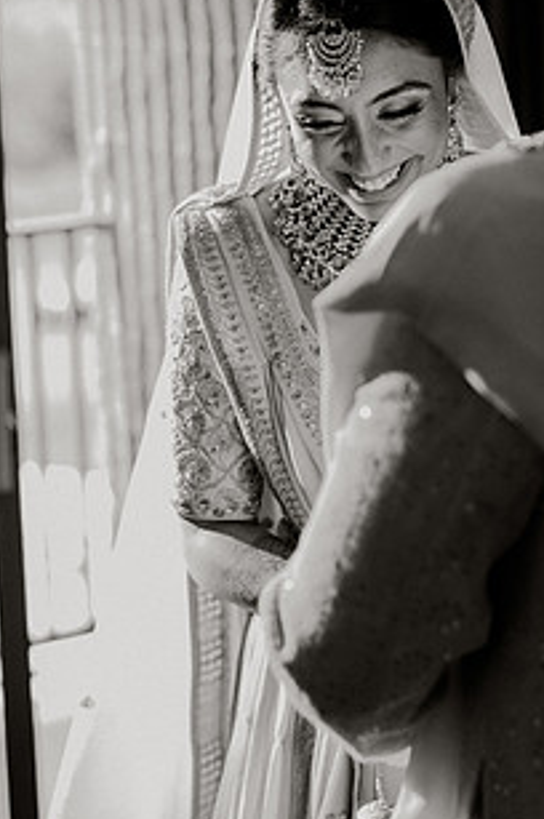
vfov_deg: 23.8
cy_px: 240
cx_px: 348
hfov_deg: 16.0
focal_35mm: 85
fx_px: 1931
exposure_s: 1/100
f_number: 2.5
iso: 1600
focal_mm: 58
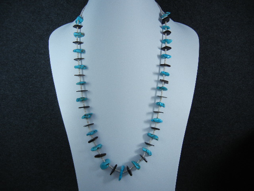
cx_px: 127
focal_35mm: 30
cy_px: 96
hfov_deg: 60.0
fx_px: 220
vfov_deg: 46.8
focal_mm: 5.4
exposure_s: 1/61.5
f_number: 3.5
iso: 160
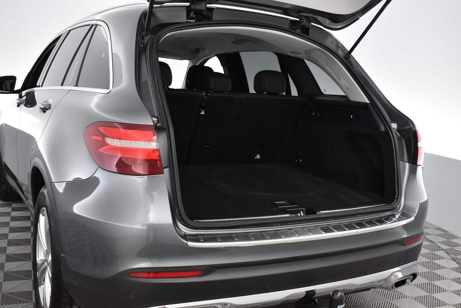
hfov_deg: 51.3
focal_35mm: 38
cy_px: 154
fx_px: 480
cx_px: 230
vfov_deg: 35.5
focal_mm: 25
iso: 3200
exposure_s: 1/100
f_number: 5
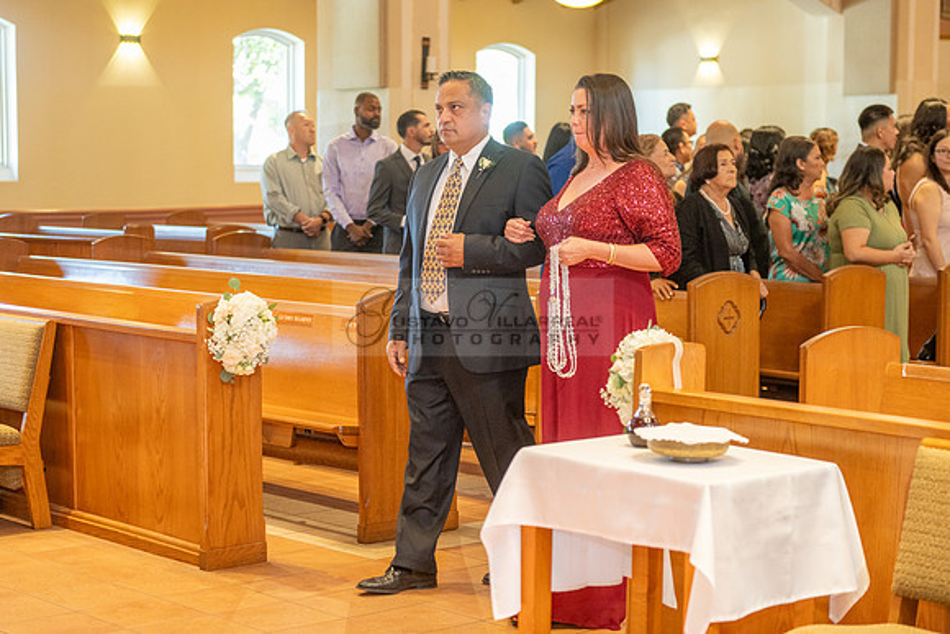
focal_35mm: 75
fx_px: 1971
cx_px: 443
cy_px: 338
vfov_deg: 18.3
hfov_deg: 27.1
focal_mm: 70
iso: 1600
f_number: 2.8
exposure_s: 1/160
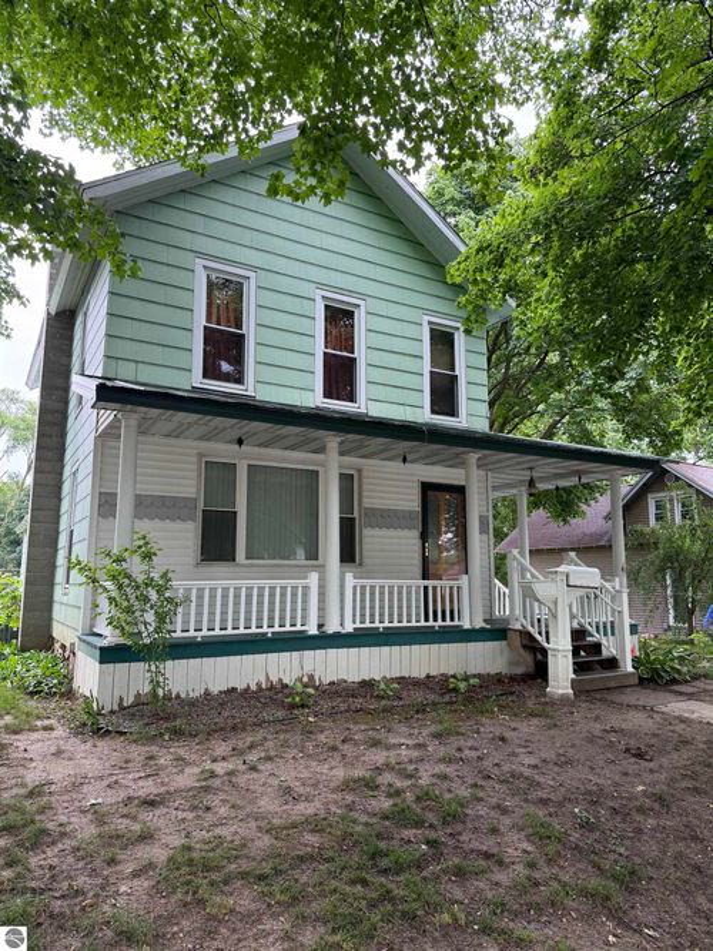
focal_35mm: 24
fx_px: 659
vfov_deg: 71.6
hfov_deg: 56.8
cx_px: 356
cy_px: 476
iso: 125
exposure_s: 1/239
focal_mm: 6.76
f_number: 1.78
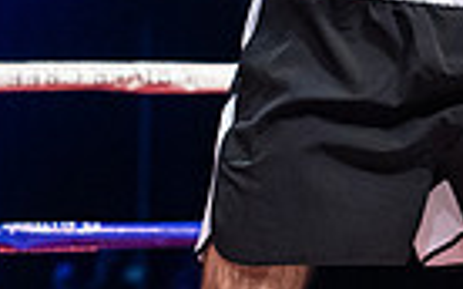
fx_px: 3139
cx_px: 849
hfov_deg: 8.1
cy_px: -198
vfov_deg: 5.2
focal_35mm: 249
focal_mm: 50
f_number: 2.8
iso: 4000
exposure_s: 1/1000
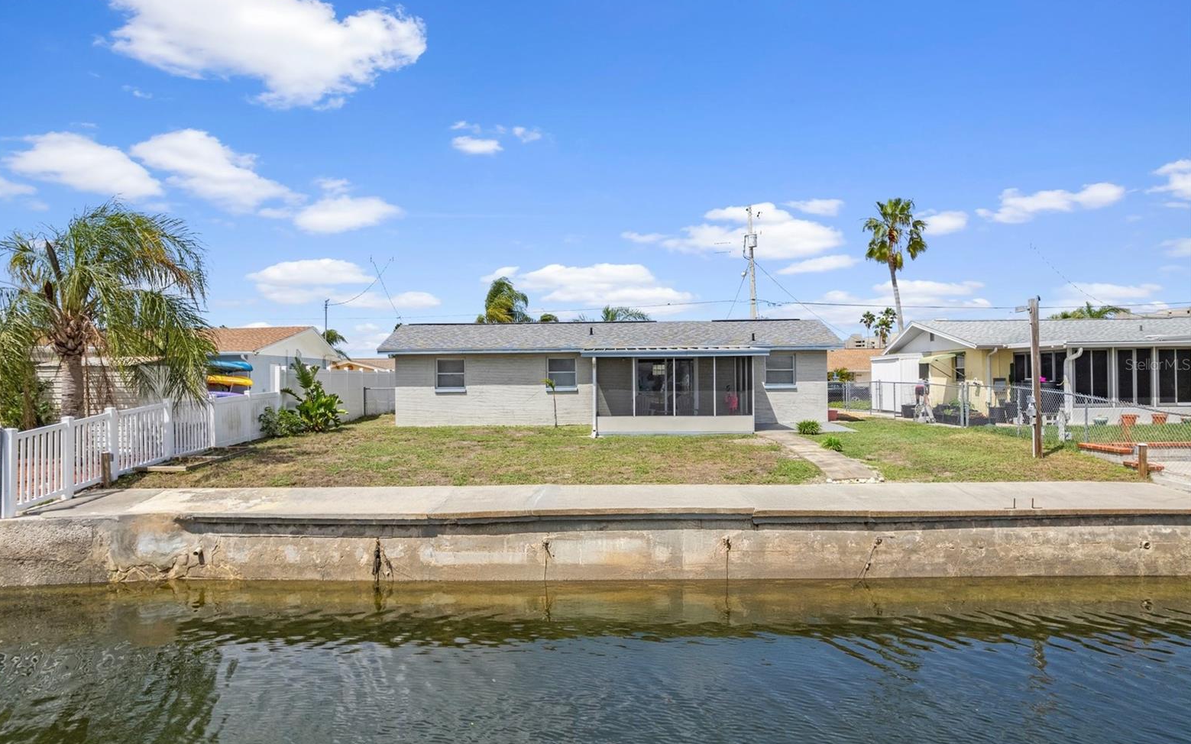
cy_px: 364
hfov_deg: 77.2
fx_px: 746
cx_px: 582
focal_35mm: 23
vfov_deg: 53.0
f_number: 2.8
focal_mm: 8.38
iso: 120
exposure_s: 1/3000
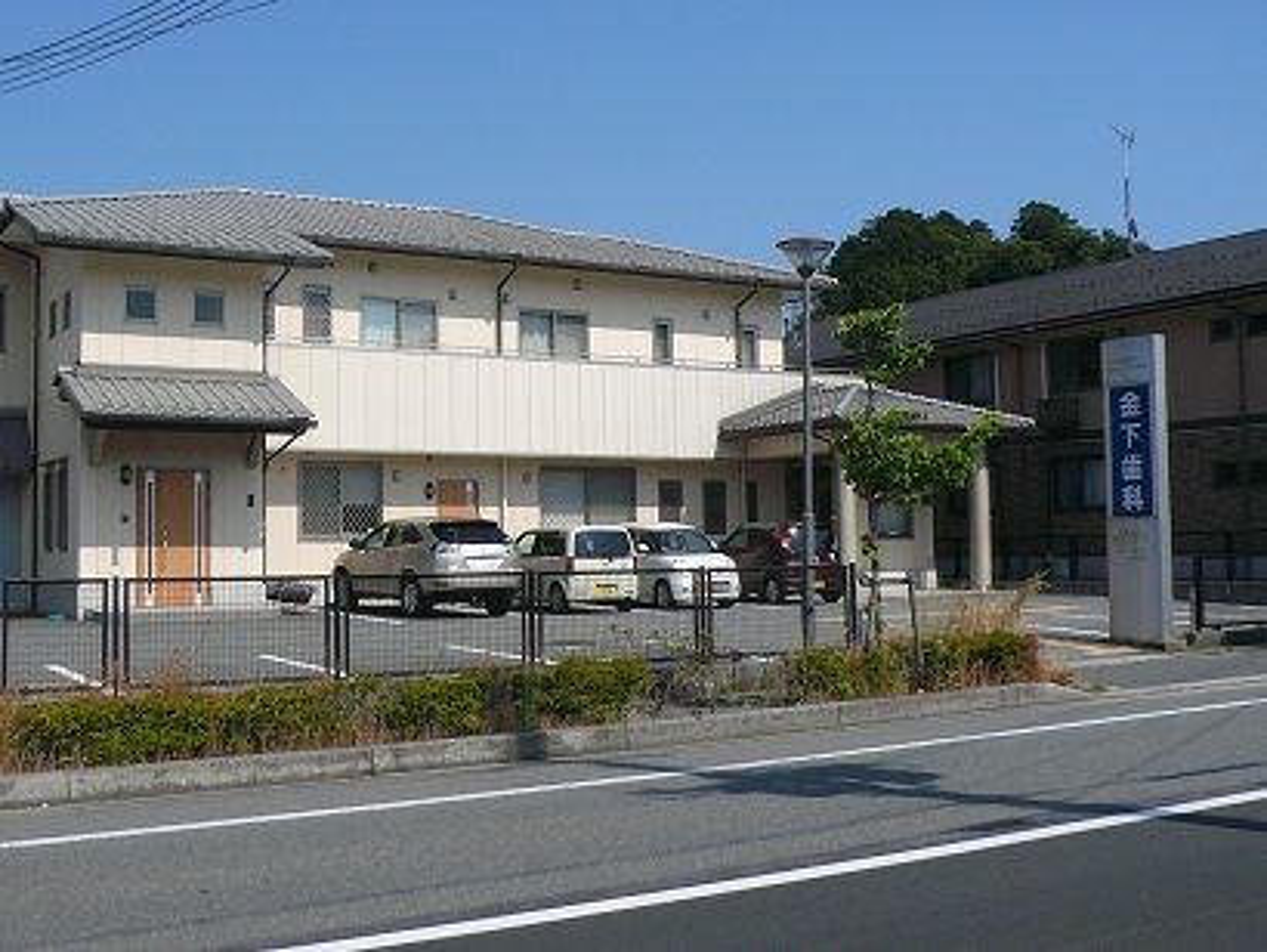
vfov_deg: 35.2
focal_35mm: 41
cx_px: 634
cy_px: 476
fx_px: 1502
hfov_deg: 45.7
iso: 100
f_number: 8
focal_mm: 4.6
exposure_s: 1/320
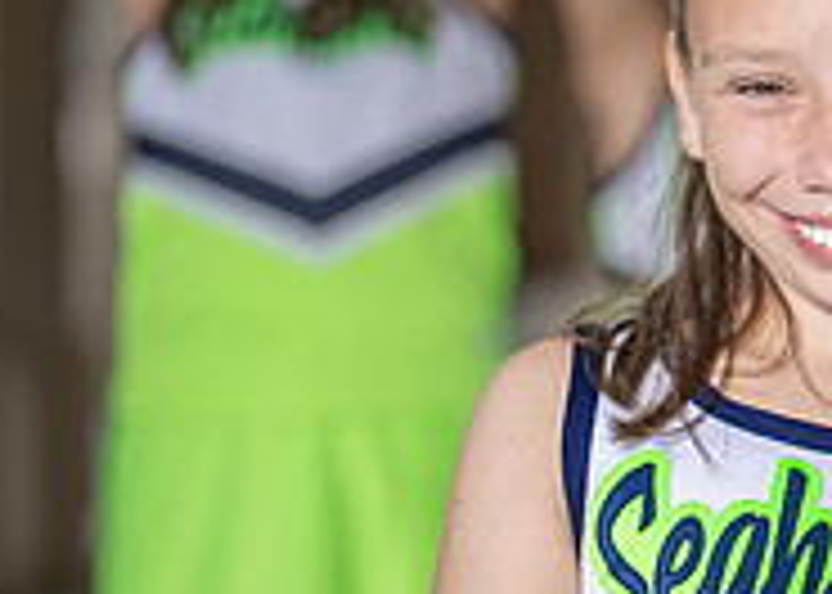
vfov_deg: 8.2
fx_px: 4134
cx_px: 894
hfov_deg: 11.3
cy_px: 293
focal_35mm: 175
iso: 100
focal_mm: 50
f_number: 1.2
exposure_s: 1/400
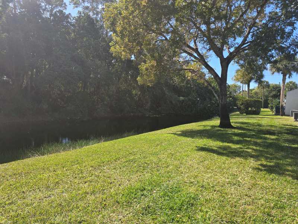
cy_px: 112
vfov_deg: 58.9
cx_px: 149
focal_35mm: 23
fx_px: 198
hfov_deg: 73.9
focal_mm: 6.3
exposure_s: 1/423
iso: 12
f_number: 1.7
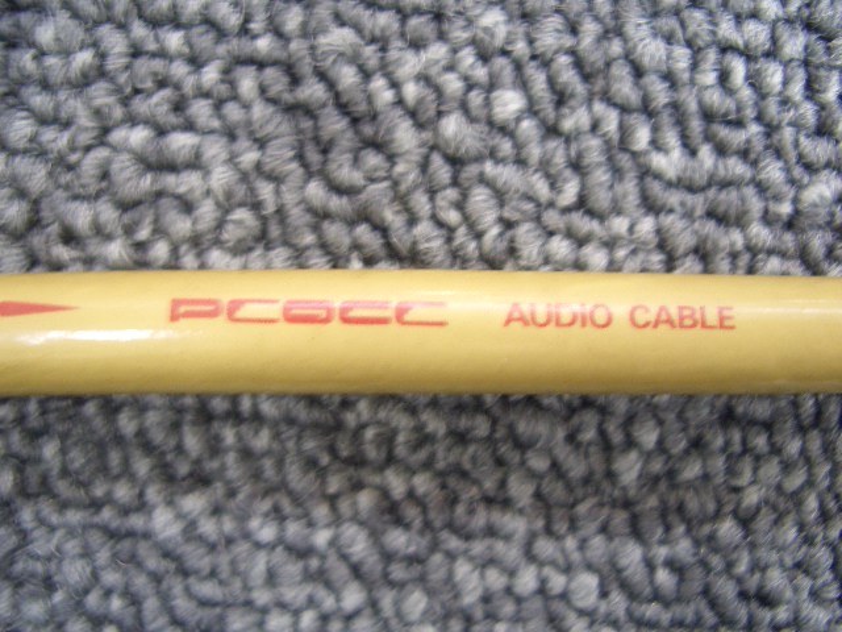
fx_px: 851
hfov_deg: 52.6
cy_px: 316
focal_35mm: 35
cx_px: 421
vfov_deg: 40.7
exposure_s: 1/8
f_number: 2.6
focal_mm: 5.8
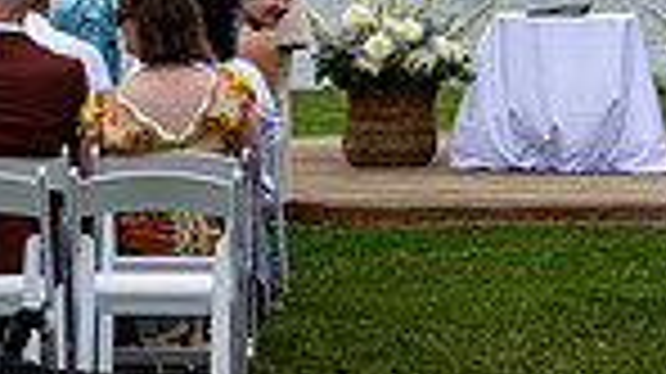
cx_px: 754
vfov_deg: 5.8
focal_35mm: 207
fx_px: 3653
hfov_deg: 10.3
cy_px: -107
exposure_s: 1/250
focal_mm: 48
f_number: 10
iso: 90
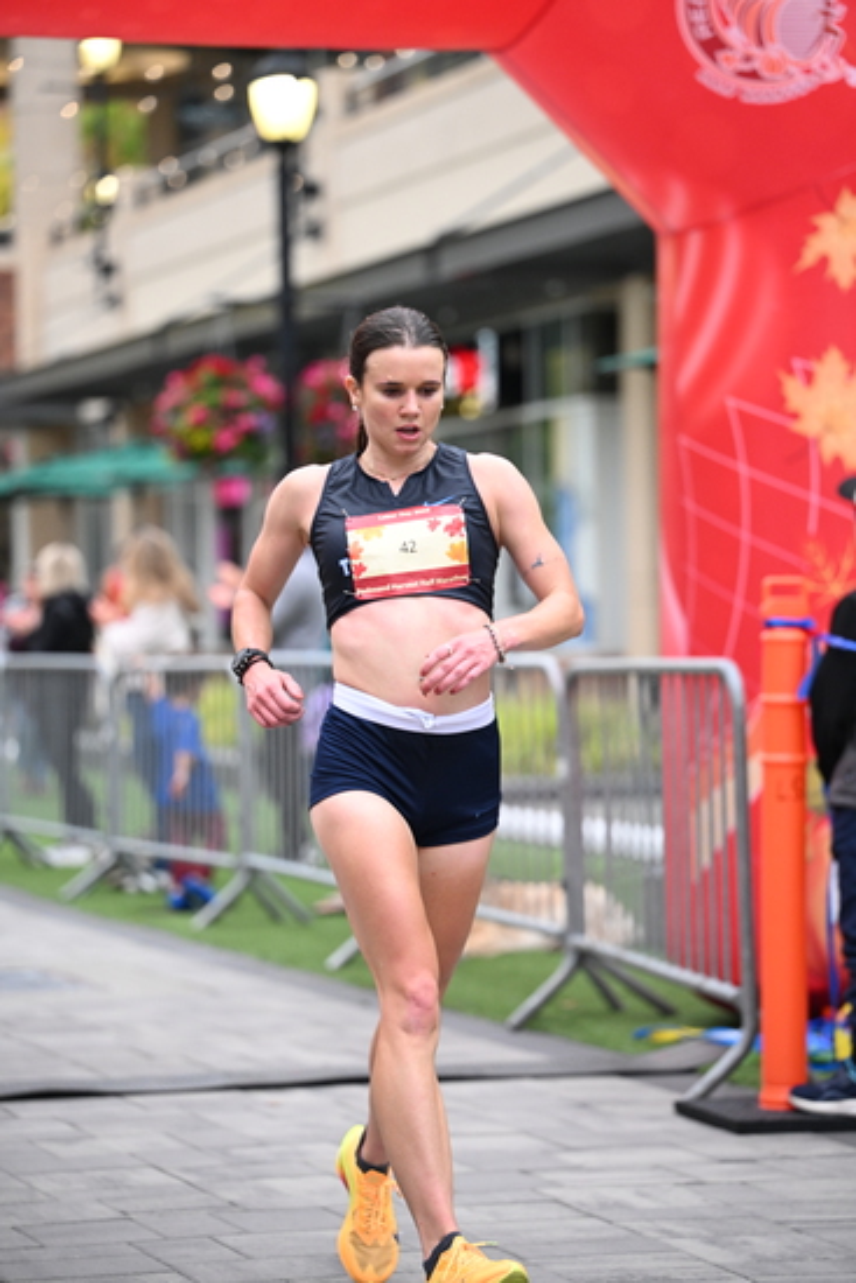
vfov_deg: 17.1
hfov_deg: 11.4
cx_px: 428
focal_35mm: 120
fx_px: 4277
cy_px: 642
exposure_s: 1/1000
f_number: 2.8
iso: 1600
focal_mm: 120
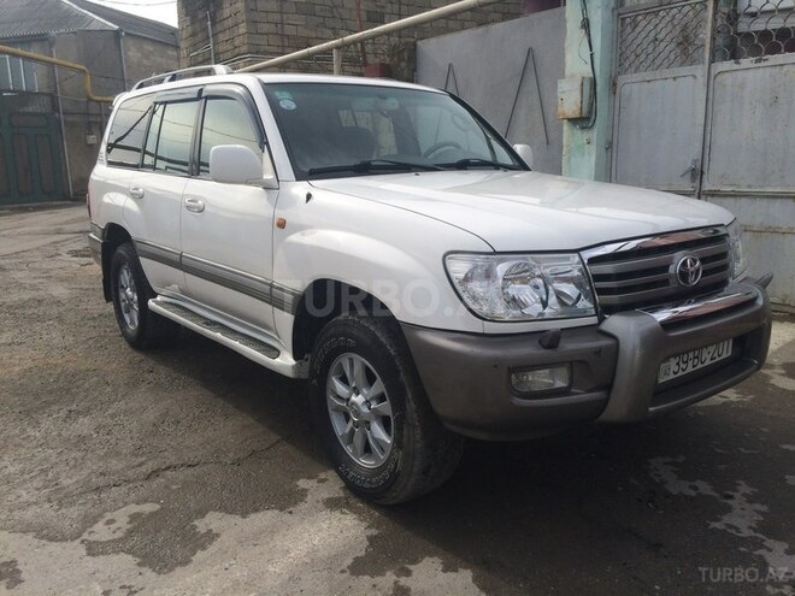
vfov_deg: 48.2
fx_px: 666
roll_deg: +2.8
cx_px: 398
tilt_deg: -12.7
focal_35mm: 29
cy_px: 298
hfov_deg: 61.7
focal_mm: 4.15
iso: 32
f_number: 2.2
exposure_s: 1/2160
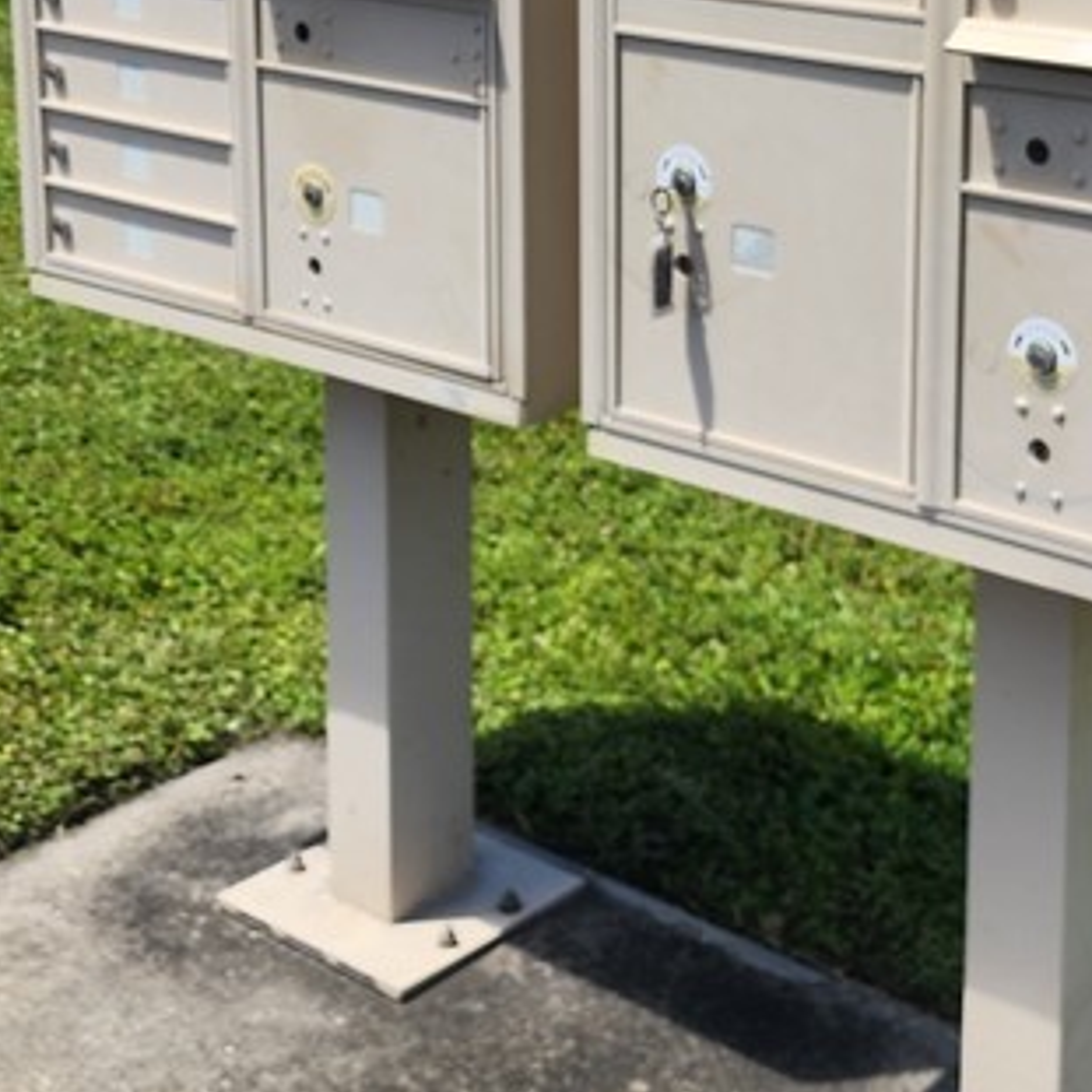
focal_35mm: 67
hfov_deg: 25.7
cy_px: 140
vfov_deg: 25.1
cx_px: 646
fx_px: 2391
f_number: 1.8
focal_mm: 6.4
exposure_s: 1/986
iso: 12
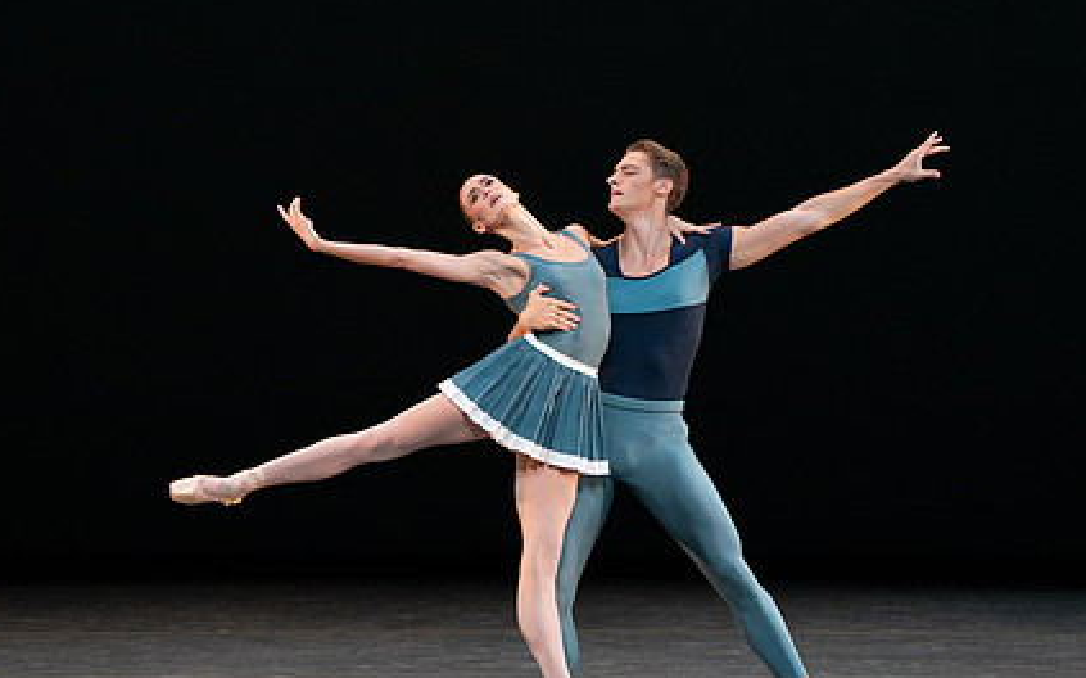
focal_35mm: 432
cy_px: 297
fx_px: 12781
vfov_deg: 3.0
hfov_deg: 4.9
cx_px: 465
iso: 5000
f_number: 8
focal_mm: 309
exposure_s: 1/400
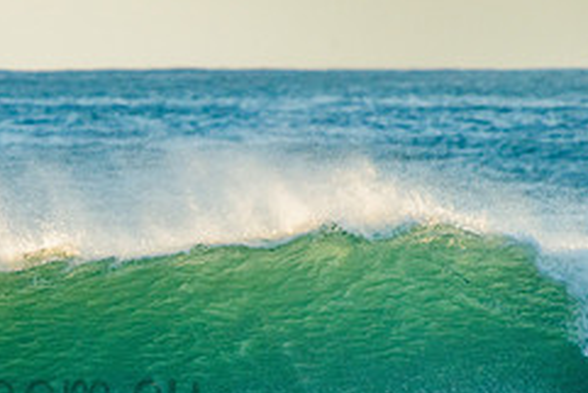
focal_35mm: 1205
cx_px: -59
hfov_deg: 1.7
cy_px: 370
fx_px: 19693
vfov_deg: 1.1
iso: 560
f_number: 5.6
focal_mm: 500
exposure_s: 1/1600
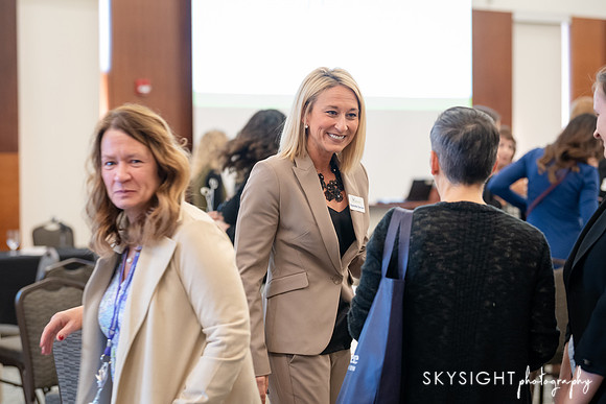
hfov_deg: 21.3
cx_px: 303
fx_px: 1608
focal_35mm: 95
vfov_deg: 14.3
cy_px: 202
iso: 3200
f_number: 3.5
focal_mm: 95
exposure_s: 1/125
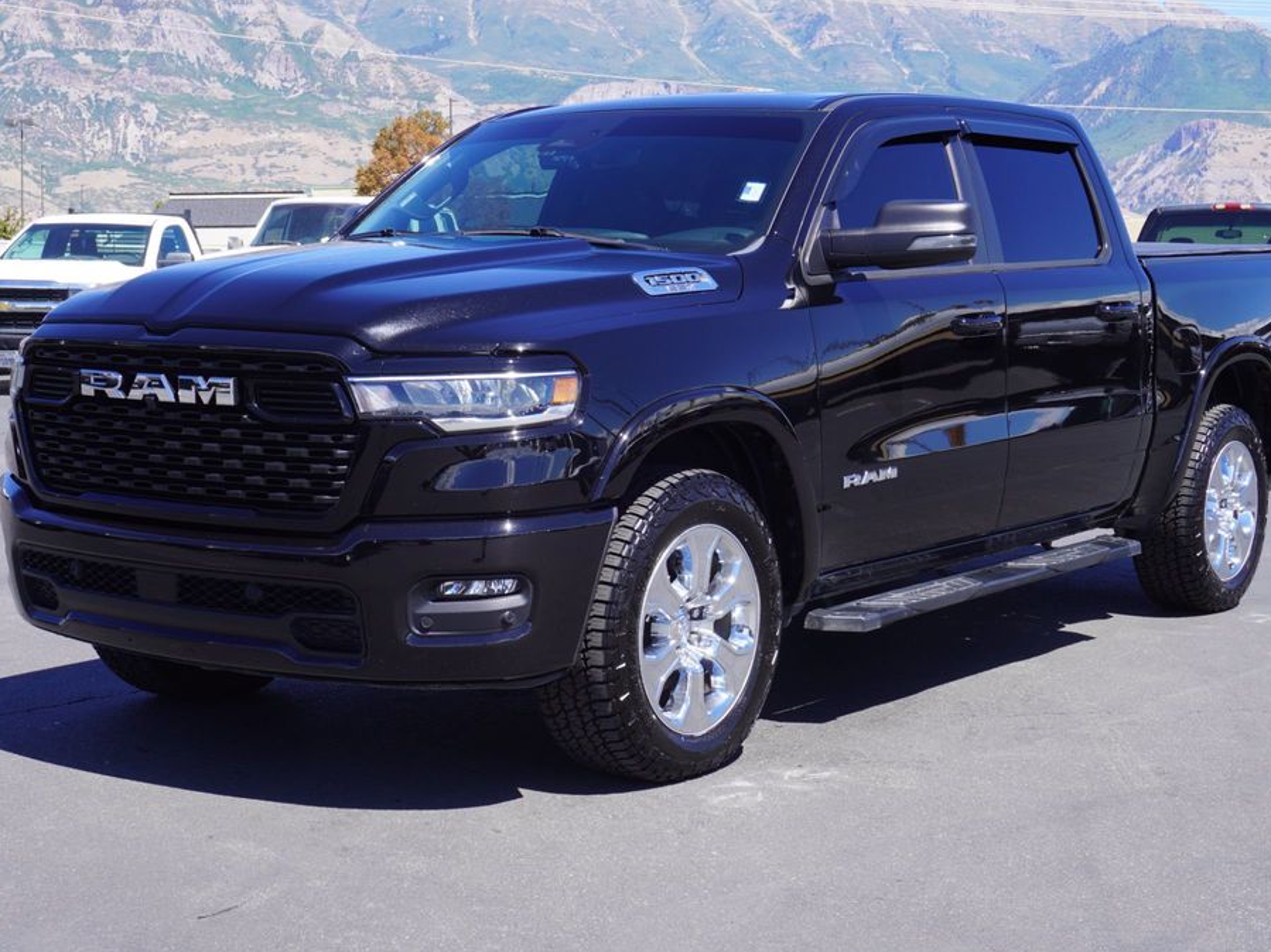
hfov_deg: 33.5
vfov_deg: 25.4
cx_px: 645
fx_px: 2113
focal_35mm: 58
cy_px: 476
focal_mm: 35
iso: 100
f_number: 9
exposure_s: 1/100
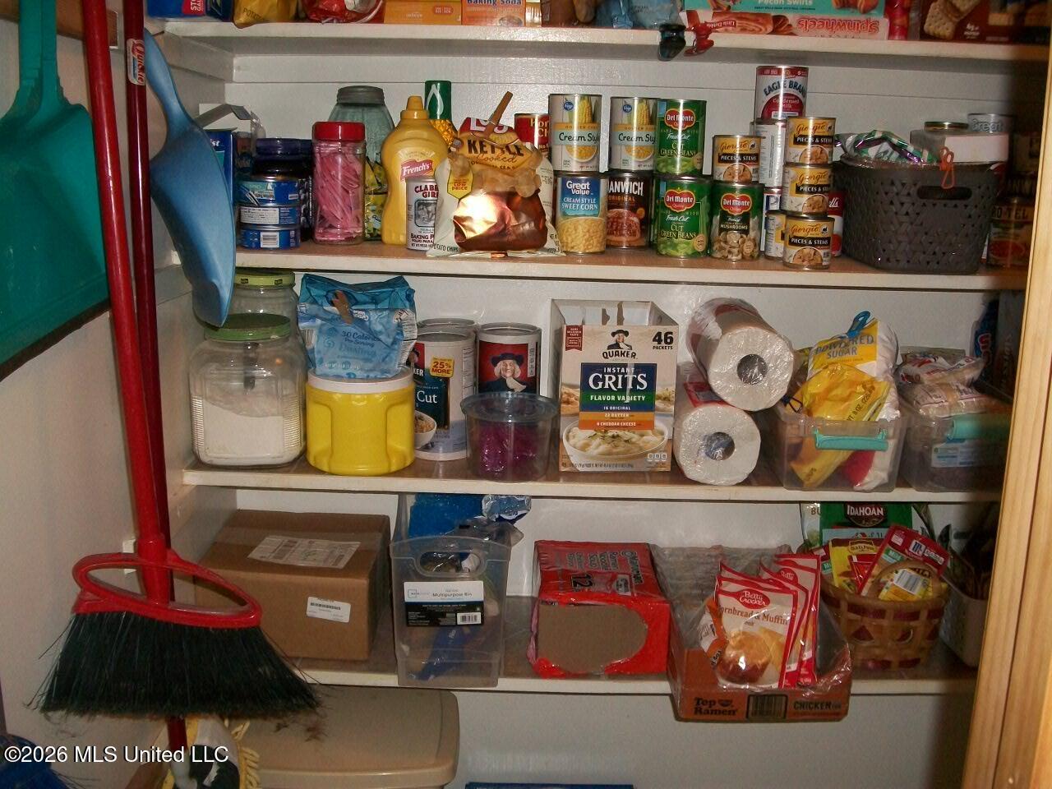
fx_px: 972
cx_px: 526
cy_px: 394
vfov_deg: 44.2
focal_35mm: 32
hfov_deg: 56.8
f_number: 2.9
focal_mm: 5.7
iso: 160
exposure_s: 1/30
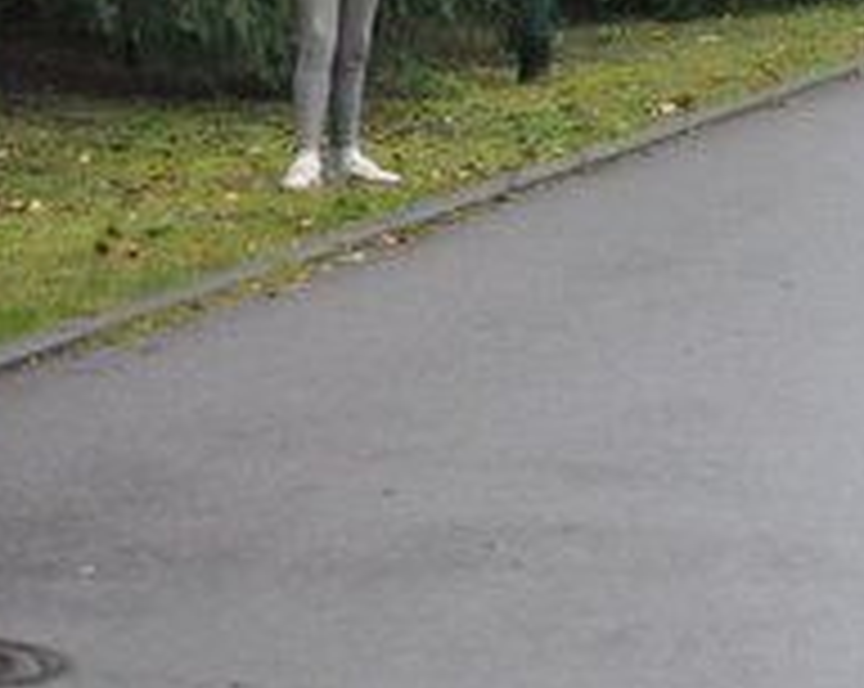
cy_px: 112
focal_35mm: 235
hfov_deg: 8.2
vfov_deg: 6.6
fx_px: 6000
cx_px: 850
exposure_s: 1/500
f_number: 4.5
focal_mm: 80
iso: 1600
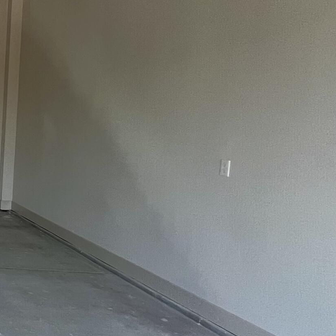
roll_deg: -0.5
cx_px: -277
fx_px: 461
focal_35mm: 42
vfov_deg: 39.9
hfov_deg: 22.0
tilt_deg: -5.8
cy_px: 145
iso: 32
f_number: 1.8
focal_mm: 1.57
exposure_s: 1/164
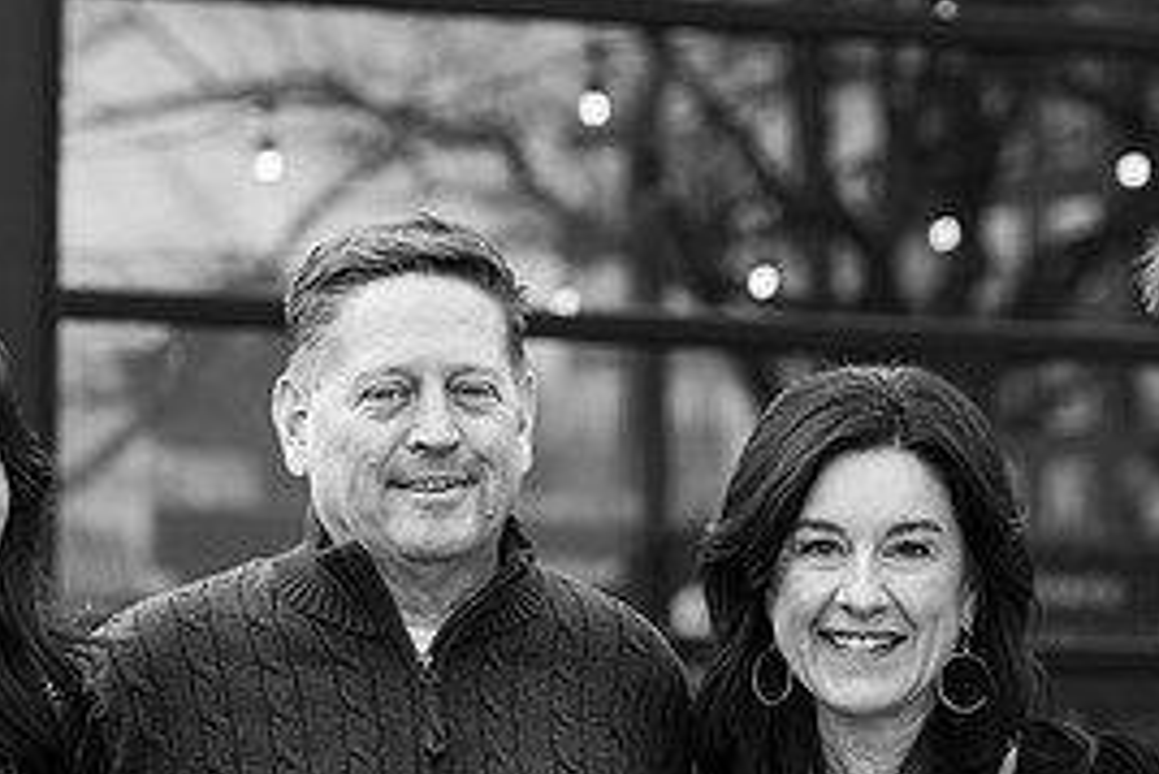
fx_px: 6281
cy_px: 716
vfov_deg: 7.0
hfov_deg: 10.5
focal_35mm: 195
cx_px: 623
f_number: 4
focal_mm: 90
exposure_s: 1/125
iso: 640
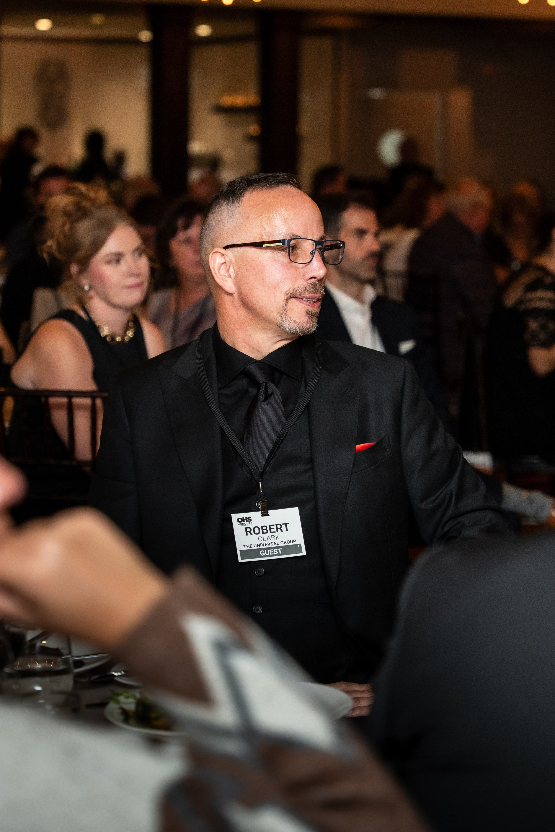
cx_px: 247
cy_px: 416
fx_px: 2428
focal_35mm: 105
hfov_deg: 13.0
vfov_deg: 19.5
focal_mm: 70
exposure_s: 1/160
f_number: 2.8
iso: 1250
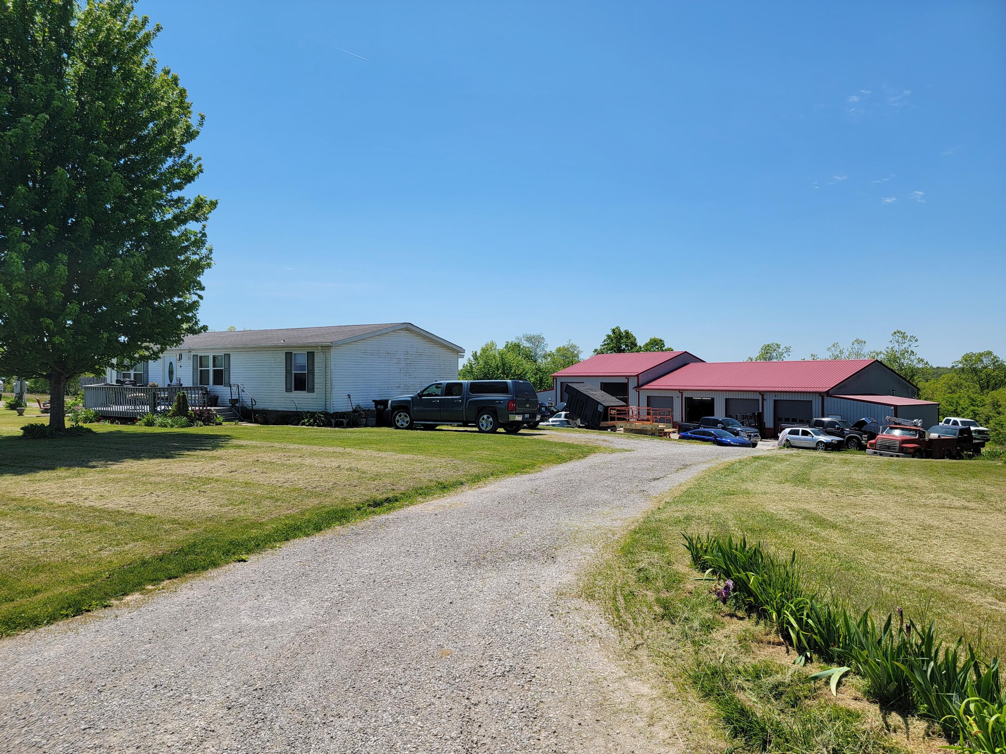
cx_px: 503
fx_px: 697
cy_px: 377
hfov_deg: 71.6
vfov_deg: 56.8
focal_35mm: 24
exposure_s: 1/1406
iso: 16
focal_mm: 6.7
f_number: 1.8
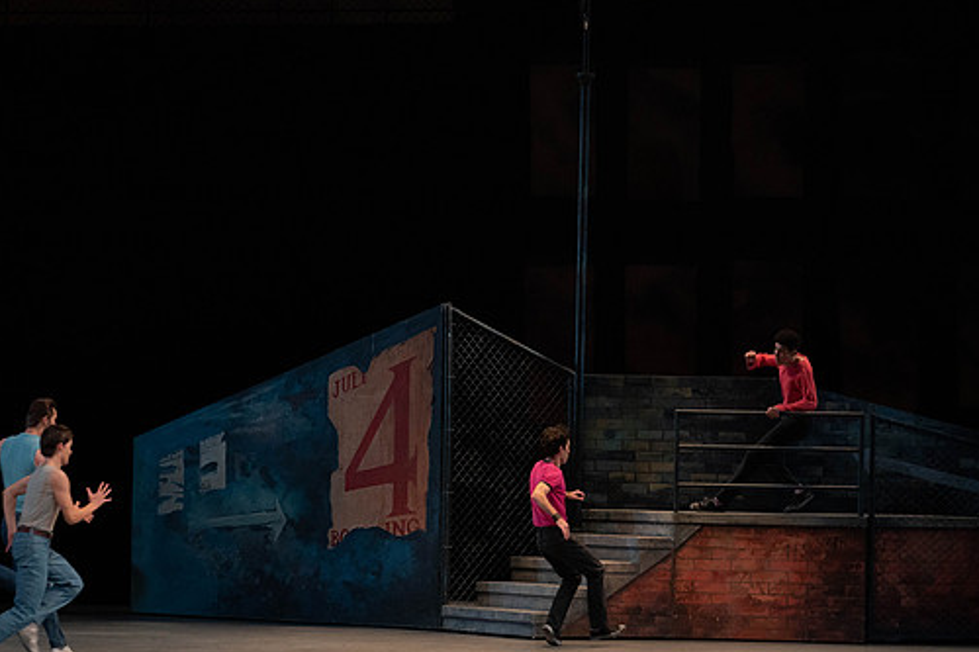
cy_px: 344
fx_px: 3724
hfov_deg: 15.0
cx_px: 519
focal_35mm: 137
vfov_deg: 10.0
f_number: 4.5
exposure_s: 1/400
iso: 3200
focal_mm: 118
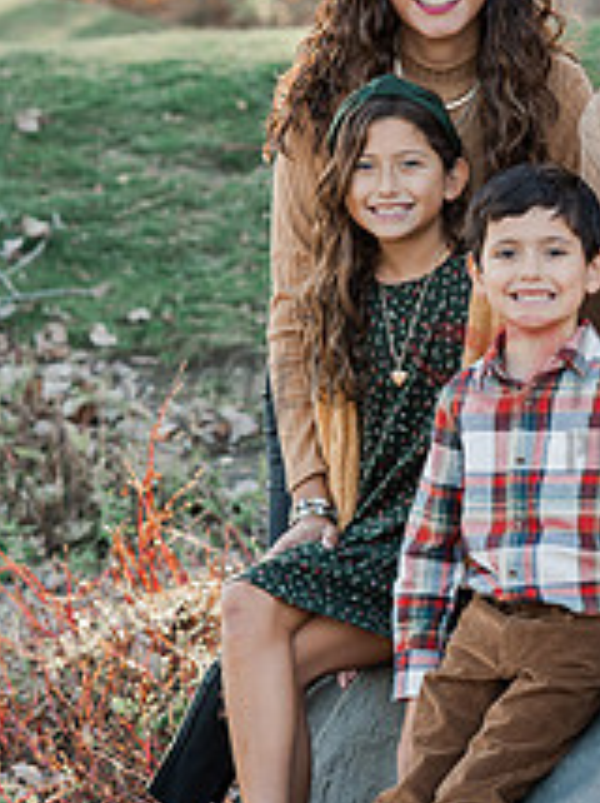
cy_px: 368
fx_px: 3983
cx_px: 514
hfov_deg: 8.6
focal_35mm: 172
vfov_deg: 11.5
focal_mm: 85
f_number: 4
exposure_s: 1/200
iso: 320
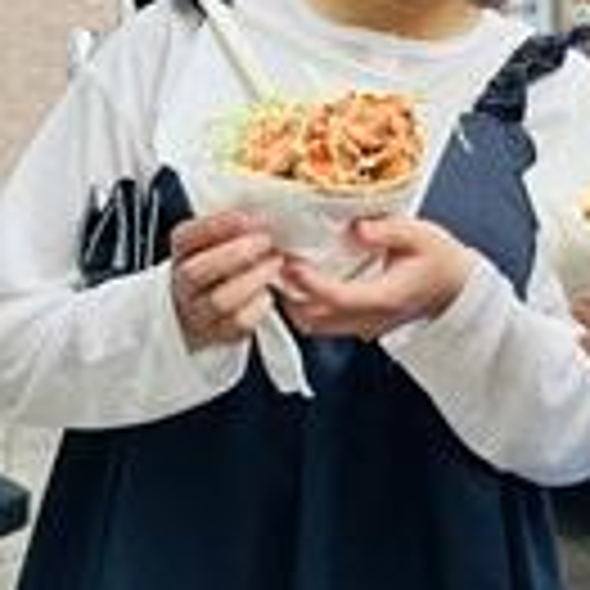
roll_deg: +2.2
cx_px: 608
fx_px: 1253
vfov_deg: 25.1
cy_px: -14
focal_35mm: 65
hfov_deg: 25.1
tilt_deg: +1.9
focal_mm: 6.86
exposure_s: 1/241
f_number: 1.78
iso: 64
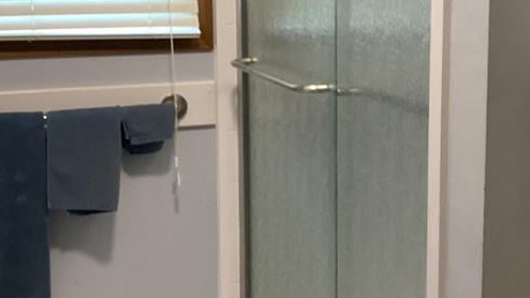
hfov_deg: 29.3
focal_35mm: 70
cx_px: 440
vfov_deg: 17.2
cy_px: 114
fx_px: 984
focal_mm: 3.3
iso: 320
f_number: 2.4
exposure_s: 1/40
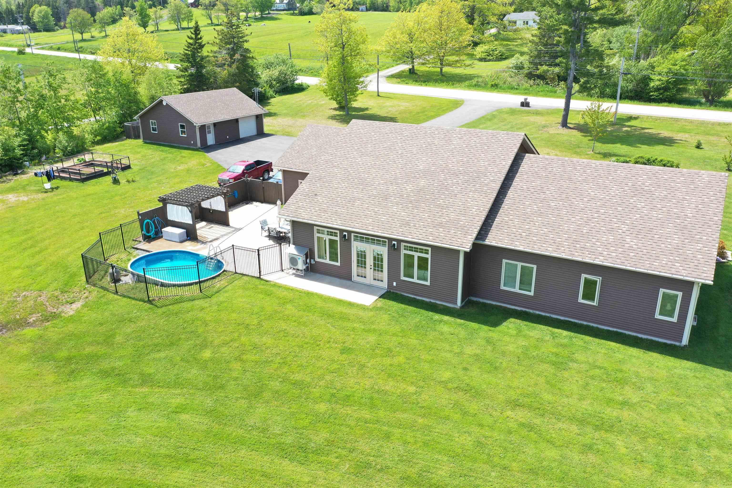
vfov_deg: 46.4
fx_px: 569
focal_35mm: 28
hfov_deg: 65.5
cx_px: 366
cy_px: 244
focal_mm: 10.26
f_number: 4.5
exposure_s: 1/200
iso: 100
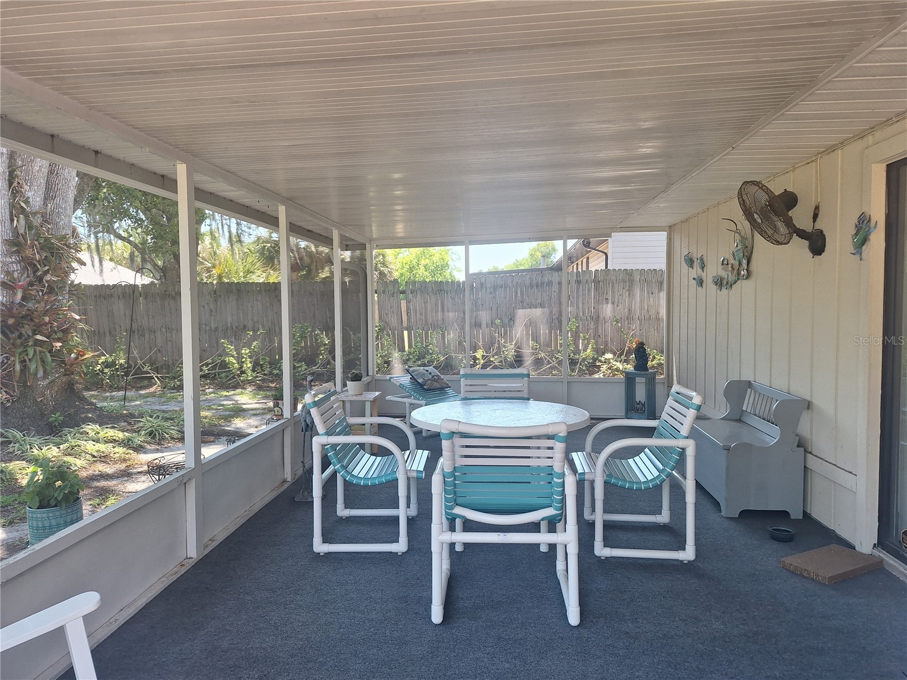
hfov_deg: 73.9
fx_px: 603
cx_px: 454
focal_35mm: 23
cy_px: 340
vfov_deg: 58.9
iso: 50
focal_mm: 5.54
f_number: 1.8
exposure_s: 1/120
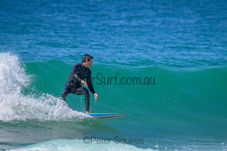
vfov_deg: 1.5
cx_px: 129
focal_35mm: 912
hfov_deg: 2.3
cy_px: 65
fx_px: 5749
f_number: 11
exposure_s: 1/2000
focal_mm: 800
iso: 1800
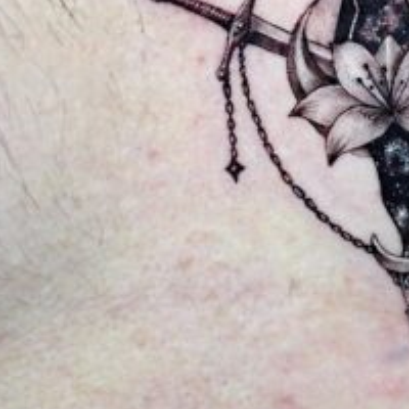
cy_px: 65
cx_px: 368
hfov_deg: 11.3
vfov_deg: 11.4
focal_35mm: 153
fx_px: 2045
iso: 400
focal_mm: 50
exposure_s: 1/125
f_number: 1.8
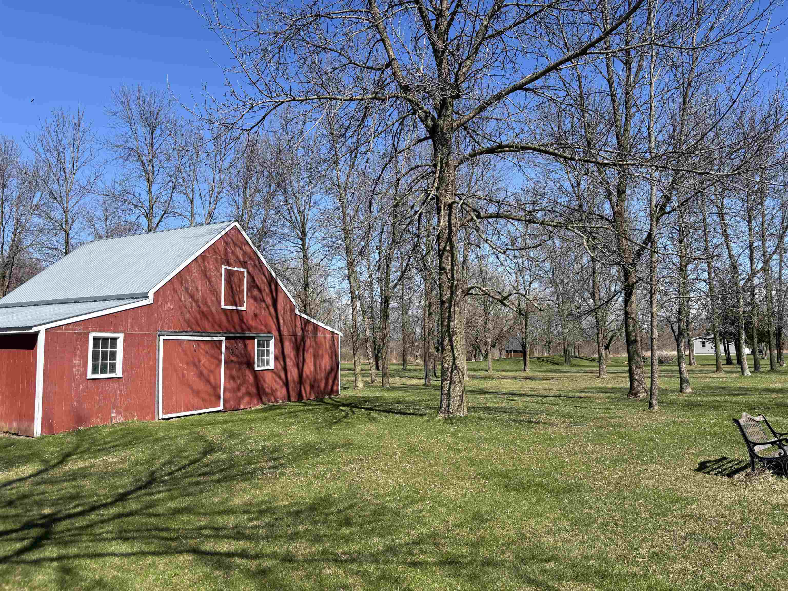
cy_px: 296
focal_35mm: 26
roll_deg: +0.4
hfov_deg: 67.3
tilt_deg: +4.1
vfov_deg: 53.1
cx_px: 394
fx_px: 592
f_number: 1.6
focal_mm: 5.96
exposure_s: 1/2288
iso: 50
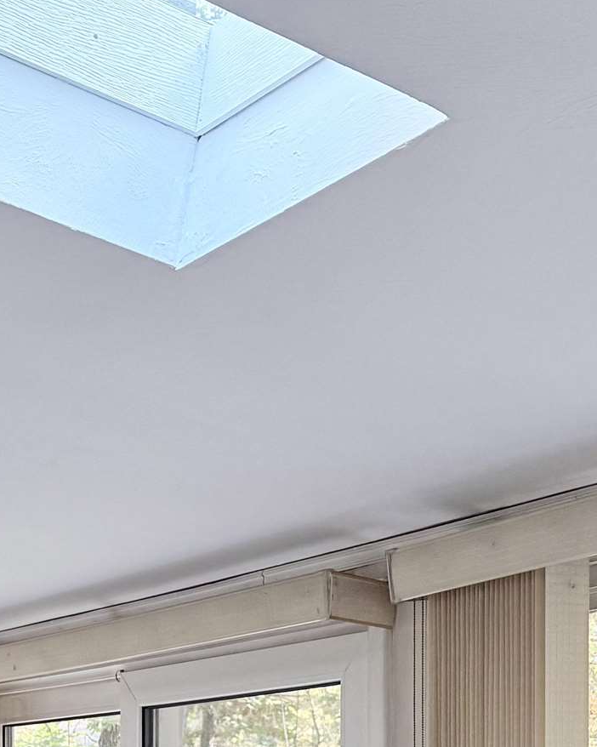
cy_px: 879
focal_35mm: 82
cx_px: -49
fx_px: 1812
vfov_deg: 21.7
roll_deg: +0.7
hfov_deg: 18.1
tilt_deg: +0.1
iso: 160
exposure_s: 1/60
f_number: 1.78
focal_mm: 6.76
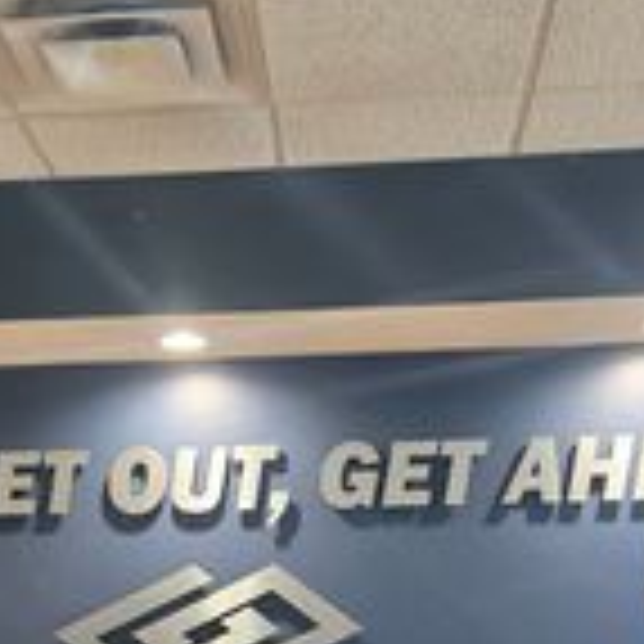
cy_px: 907
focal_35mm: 70
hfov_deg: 24.5
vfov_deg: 21.5
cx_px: 203
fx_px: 1473
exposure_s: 1/60.2
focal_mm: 6.3
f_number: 1.7
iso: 800
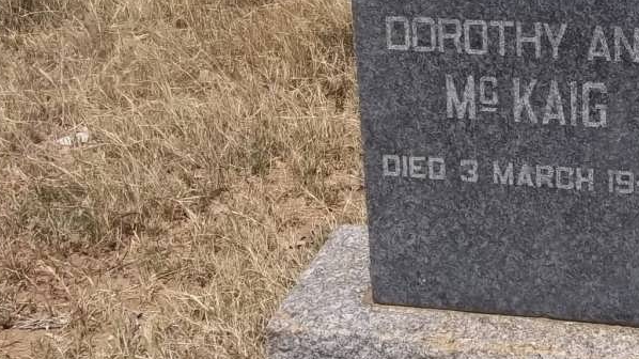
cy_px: 99
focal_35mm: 70
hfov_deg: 29.3
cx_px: 541
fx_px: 1186
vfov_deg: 17.1
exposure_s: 1/800
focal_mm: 5.7
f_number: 5.5
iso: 80
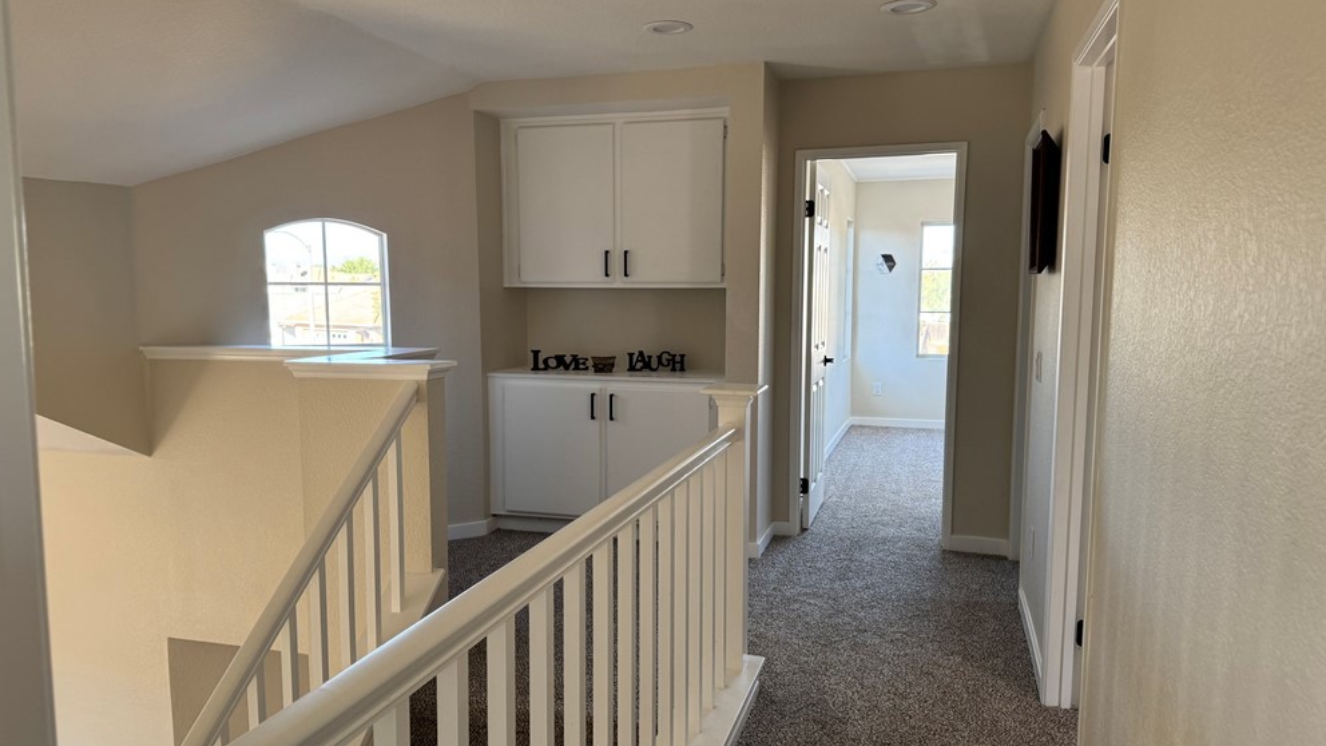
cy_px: 398
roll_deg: +0.3
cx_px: 651
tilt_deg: -6.5
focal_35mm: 27
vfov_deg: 42.9
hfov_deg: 69.9
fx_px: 949
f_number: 1.78
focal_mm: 6.76
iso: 125
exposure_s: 1/121
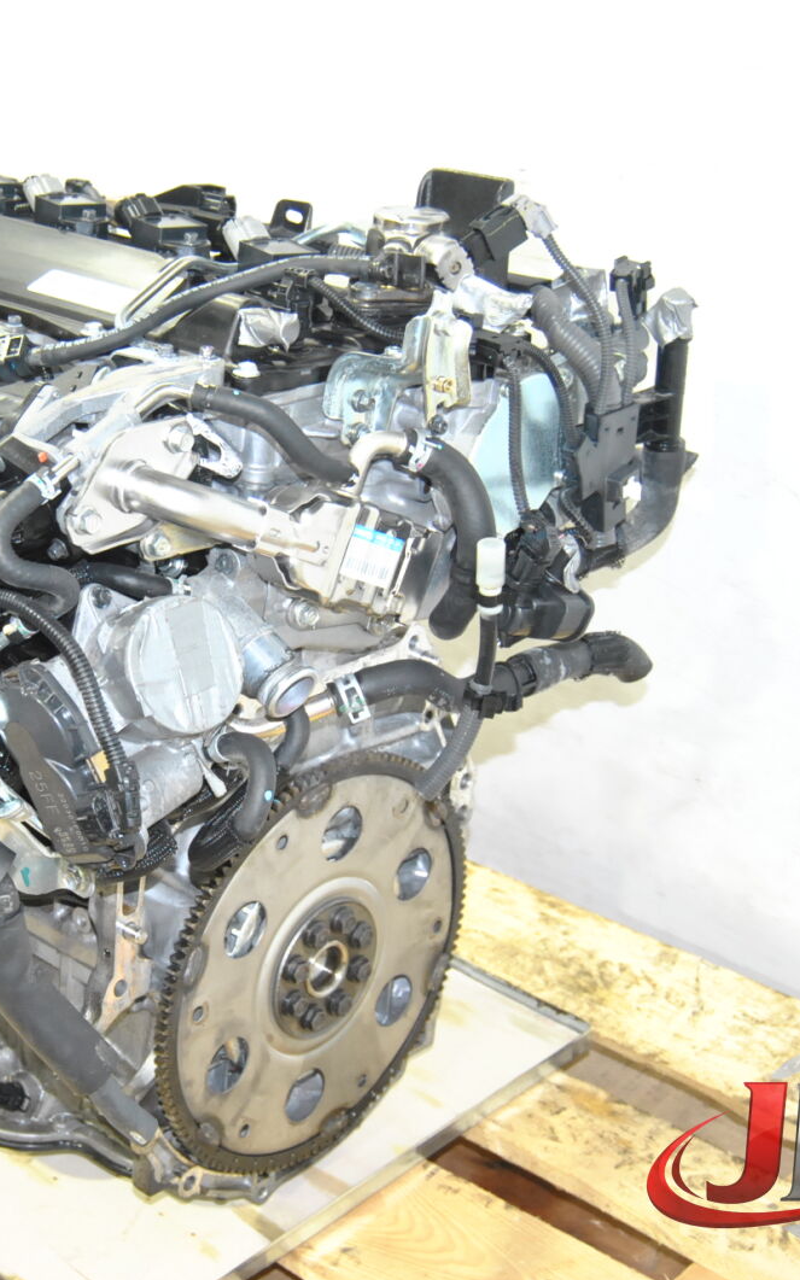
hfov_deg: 21.3
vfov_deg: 34.0
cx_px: 135
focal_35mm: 60
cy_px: 645
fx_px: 2093
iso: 800
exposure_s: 1/60
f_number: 5
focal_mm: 26
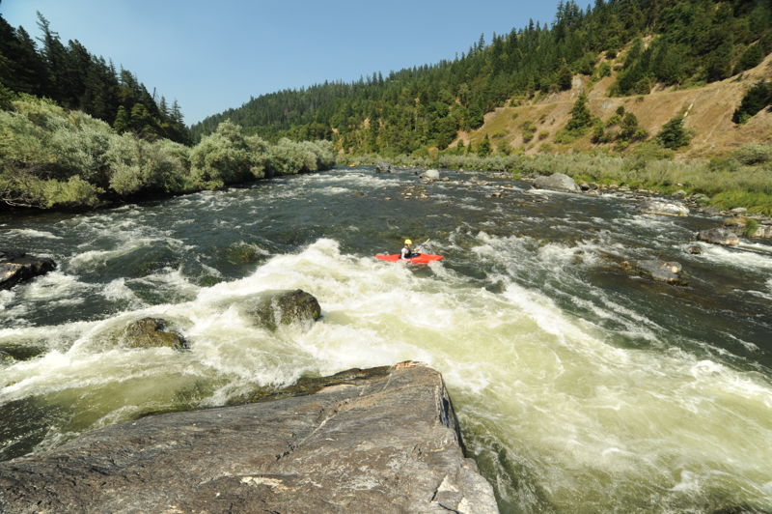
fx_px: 300
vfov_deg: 81.1
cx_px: 386
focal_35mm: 14
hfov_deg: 104.3
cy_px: 257
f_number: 10
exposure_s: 1/320
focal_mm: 14
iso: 200
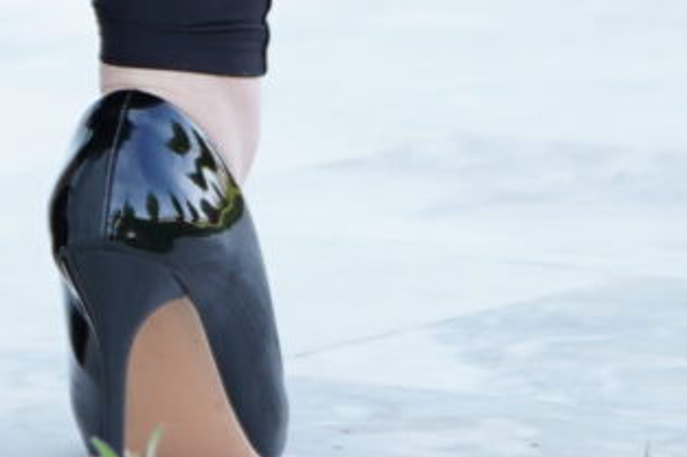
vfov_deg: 1.3
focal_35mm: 1065
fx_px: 20302
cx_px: -394
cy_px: -2144
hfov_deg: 1.9
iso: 200
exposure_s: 1/250
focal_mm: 130
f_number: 2.8
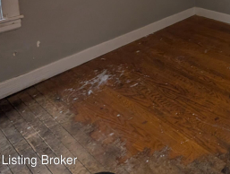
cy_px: -44
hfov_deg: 43.8
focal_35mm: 31
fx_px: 206
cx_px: 257
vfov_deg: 34.5
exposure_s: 1/60
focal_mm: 2.02
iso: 84
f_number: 1.7
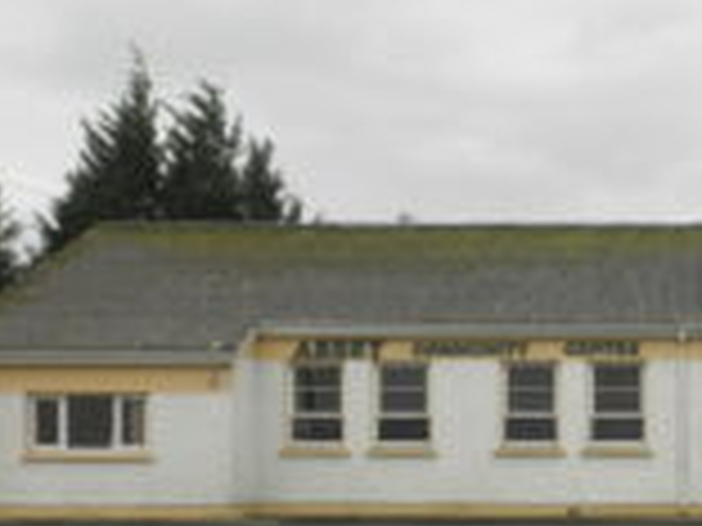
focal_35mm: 84
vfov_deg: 17.4
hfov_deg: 22.5
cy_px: 434
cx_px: 688
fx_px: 1703
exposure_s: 1/80
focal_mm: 6.1
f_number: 3.2
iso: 64
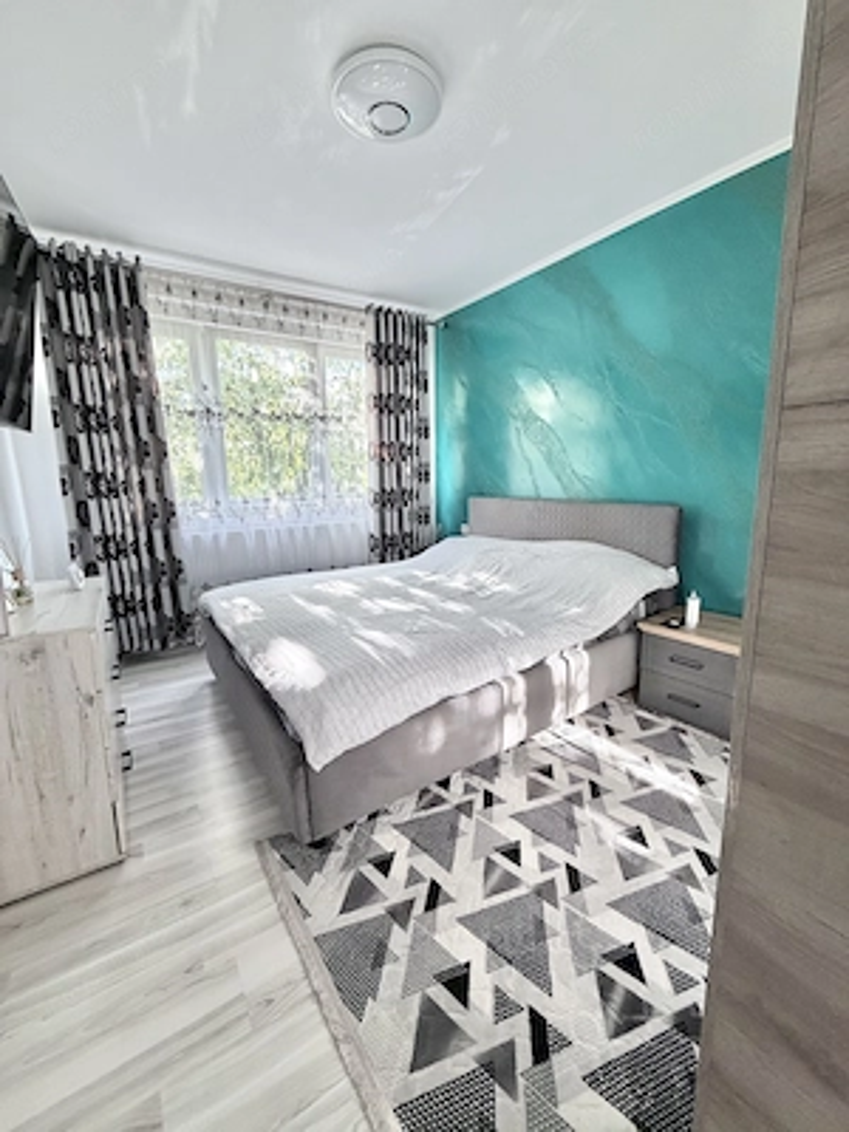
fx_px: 458
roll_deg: +1.1
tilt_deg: -11.5
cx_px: 424
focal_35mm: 14
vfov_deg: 102.1
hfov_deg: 85.7
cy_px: 566
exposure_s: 1/105
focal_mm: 2.22
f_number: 2.2
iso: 320
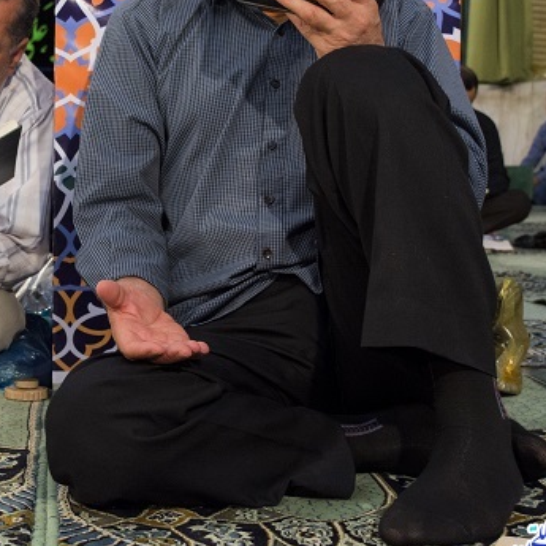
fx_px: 1337
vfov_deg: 23.0
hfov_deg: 22.7
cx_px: 89
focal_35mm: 75
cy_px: 187
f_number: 5.6
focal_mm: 27
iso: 1250
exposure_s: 1/80
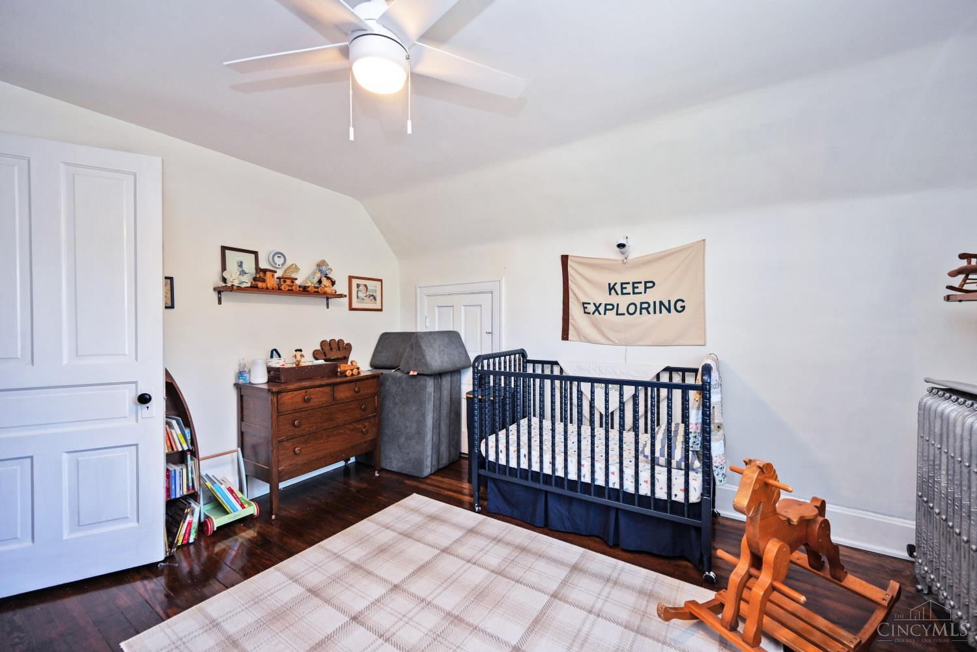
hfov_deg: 104.3
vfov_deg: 81.2
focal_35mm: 14
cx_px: 488
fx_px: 380
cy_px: 326
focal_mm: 14
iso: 320
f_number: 4
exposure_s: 1/60
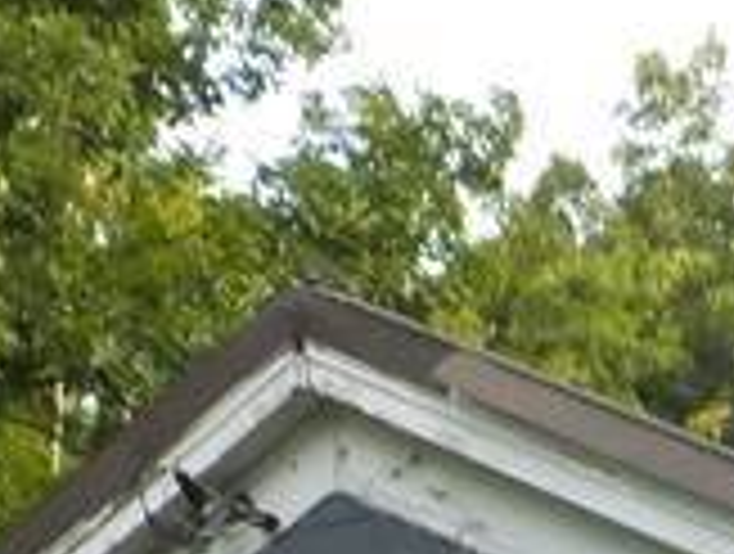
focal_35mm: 188
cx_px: 1018
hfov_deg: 10.2
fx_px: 3995
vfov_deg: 7.2
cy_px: 1536
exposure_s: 1/200
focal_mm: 4.1
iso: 125
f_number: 3.3
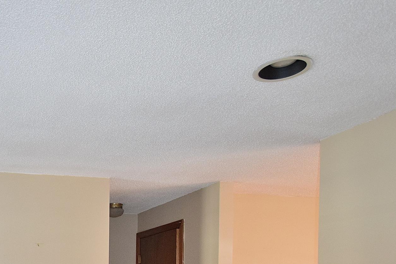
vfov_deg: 33.1
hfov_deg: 47.3
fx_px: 396
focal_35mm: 36
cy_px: 276
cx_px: 33
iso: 800
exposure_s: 1/80
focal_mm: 10
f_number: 4.5
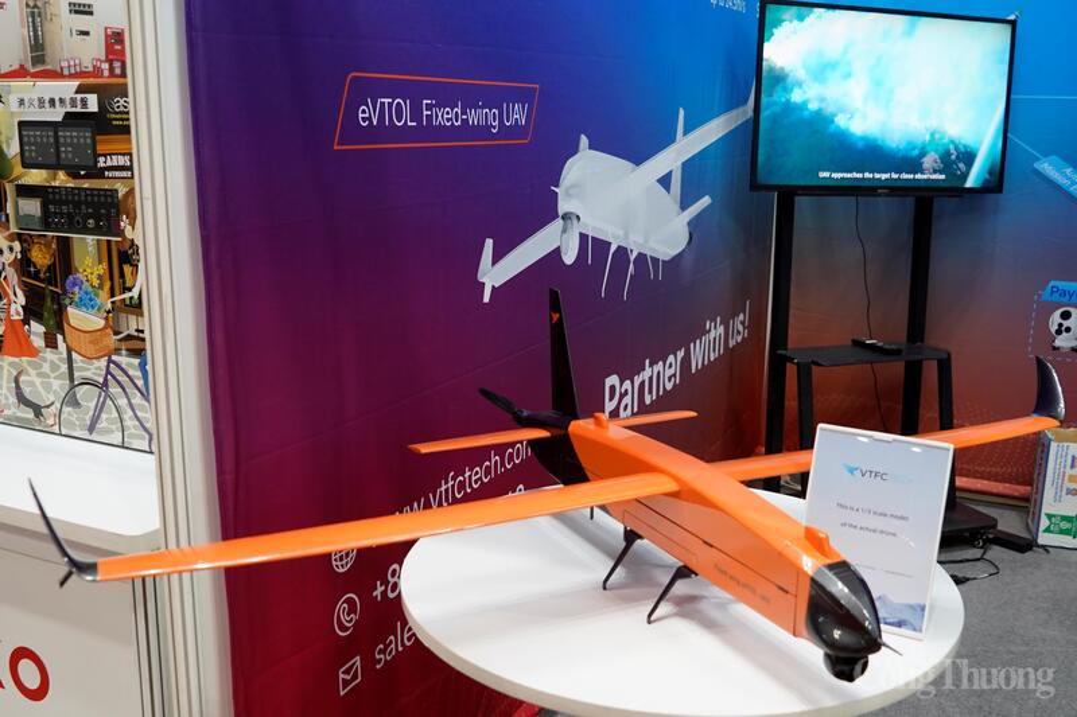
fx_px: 1077
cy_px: 358
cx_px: 538
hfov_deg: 53.1
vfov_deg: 36.9
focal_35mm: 36
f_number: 4
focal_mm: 24
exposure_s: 1/160
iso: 1600
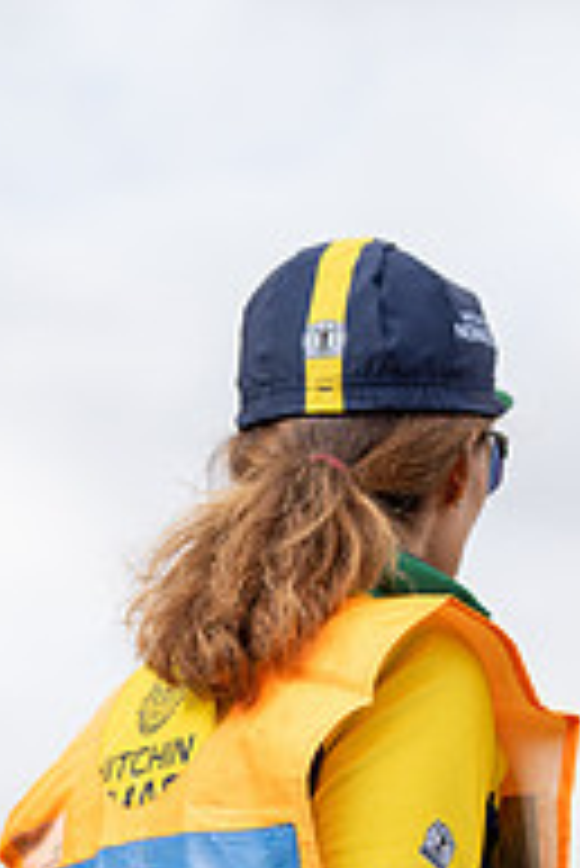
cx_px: 400
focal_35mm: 184
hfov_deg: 7.5
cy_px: 953
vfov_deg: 11.0
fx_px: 4438
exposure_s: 1/1000
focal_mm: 79
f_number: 3.5
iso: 200
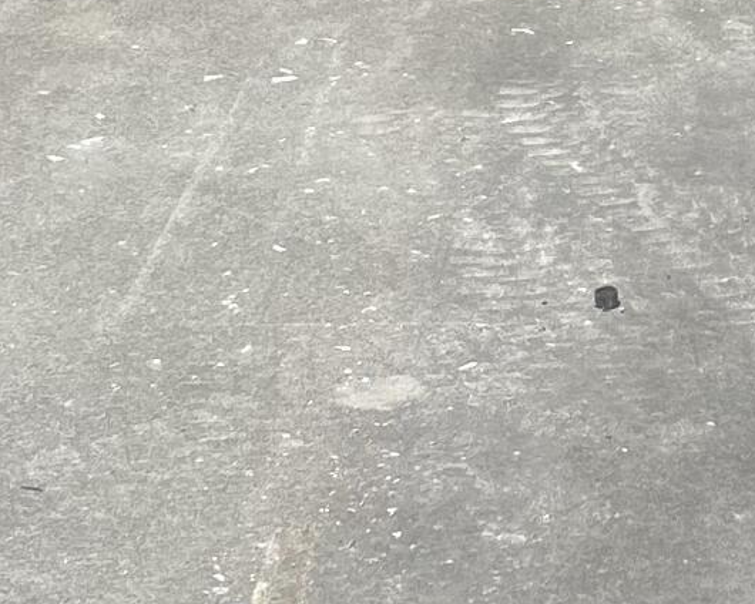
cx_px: 859
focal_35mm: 138
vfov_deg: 10.7
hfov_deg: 13.6
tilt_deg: -5.4
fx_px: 3084
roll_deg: -1.1
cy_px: -333
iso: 32
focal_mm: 5.1
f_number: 1.6
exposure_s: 1/4348
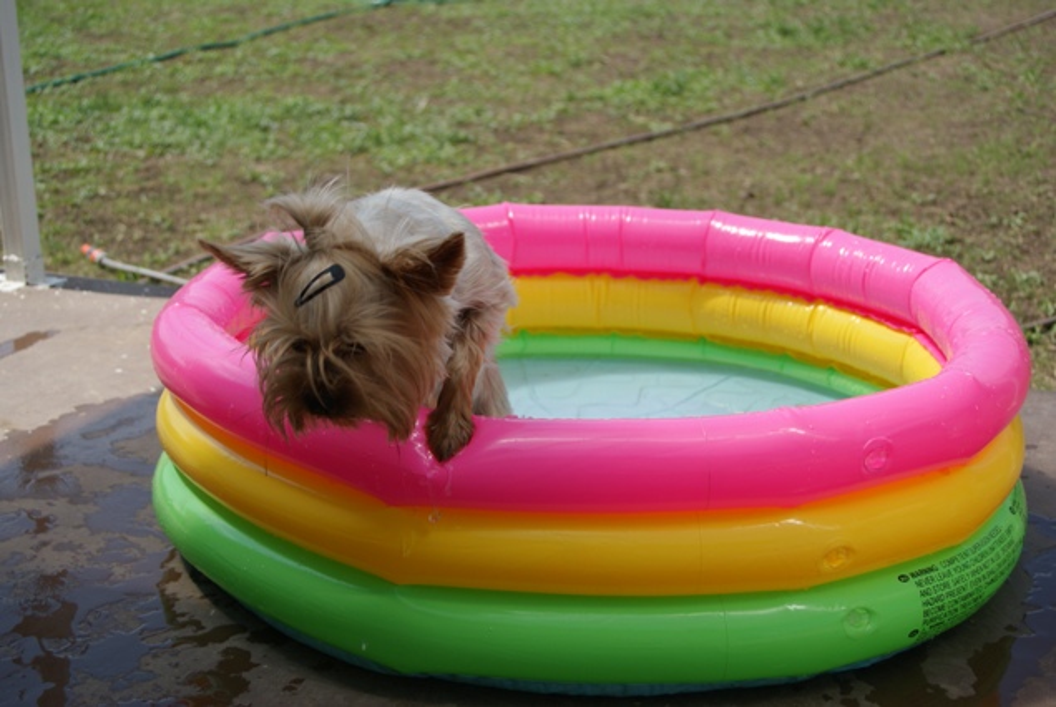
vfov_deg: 25.8
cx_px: 528
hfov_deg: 37.8
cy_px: 354
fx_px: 1542
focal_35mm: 52
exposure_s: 1/500
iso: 100
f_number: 6.3
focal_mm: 35
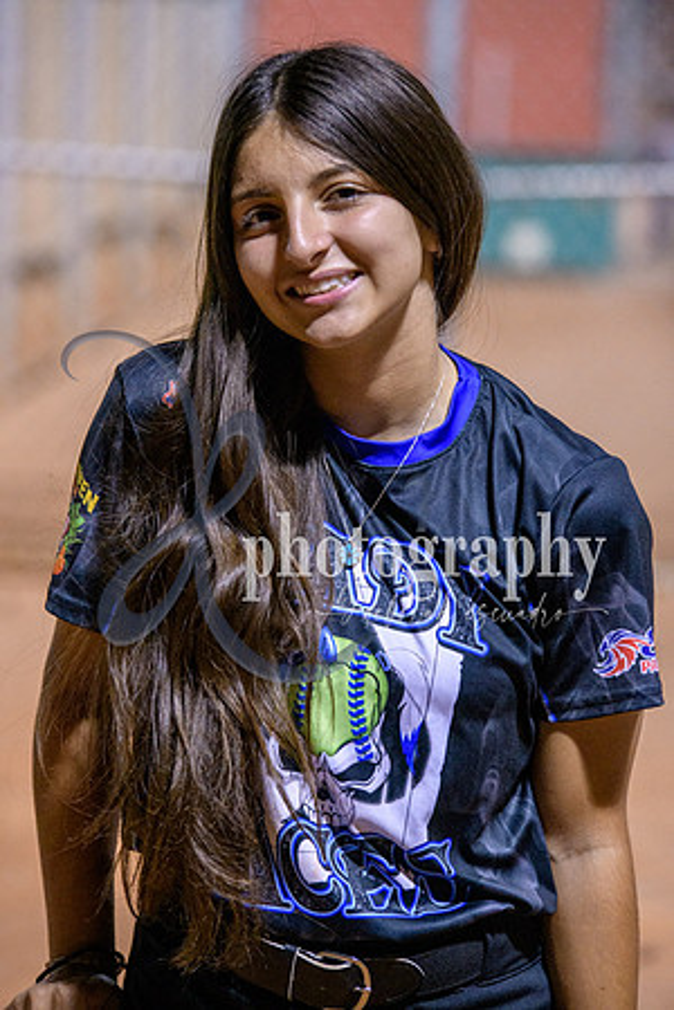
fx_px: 4212
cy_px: 505
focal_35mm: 150
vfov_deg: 13.7
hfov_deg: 9.1
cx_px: 337
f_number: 5
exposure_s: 1/250
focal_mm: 150
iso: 4000
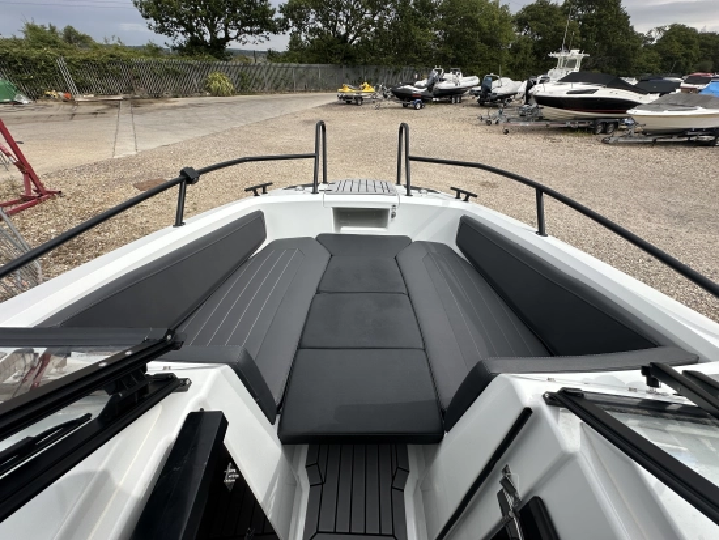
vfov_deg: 85.7
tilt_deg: -34.7
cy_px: 270
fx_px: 291
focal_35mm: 14
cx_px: 360
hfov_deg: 102.0
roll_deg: -1.8
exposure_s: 1/1667
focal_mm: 2.22
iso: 40
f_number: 2.2
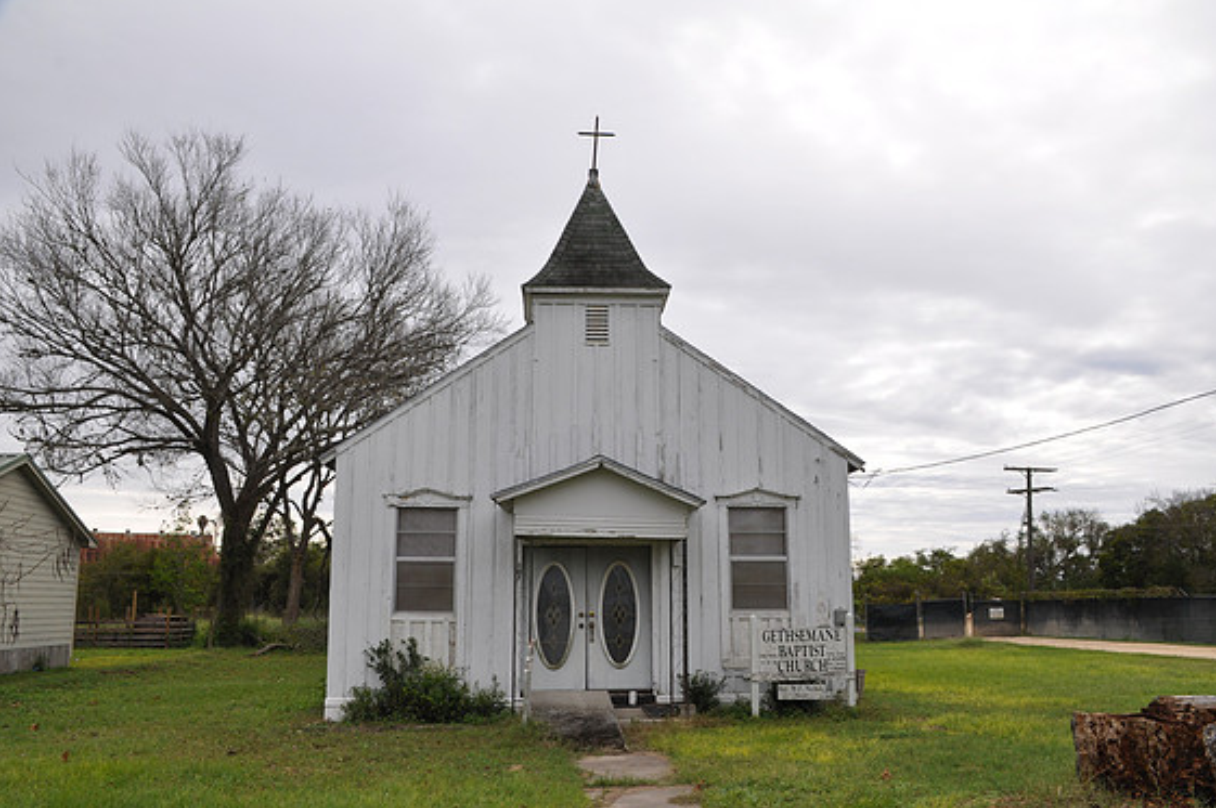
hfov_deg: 60.3
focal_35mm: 31
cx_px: 626
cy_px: 410
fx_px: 1046
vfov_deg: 42.3
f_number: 11
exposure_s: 1/125
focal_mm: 20
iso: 200
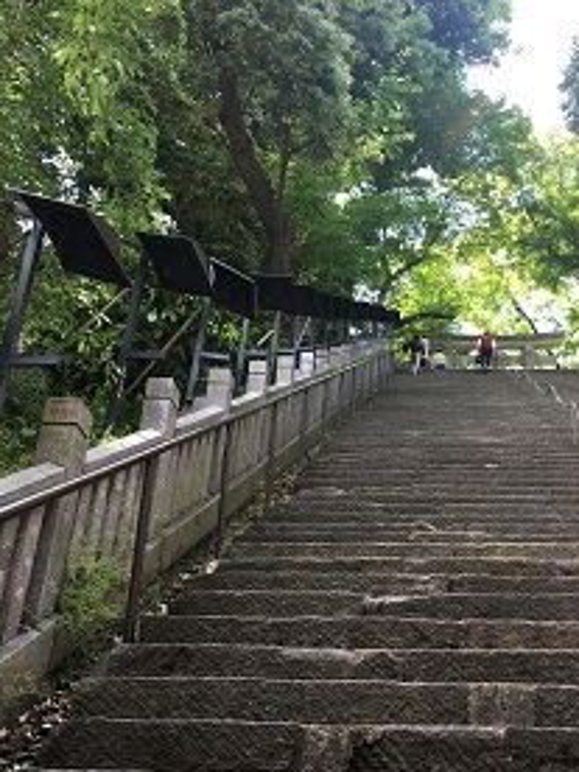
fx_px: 937
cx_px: 417
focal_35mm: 42
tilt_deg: +24.7
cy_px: 533
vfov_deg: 44.0
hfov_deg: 33.8
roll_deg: -2.0
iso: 25
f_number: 2.2
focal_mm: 4.15
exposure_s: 1/120
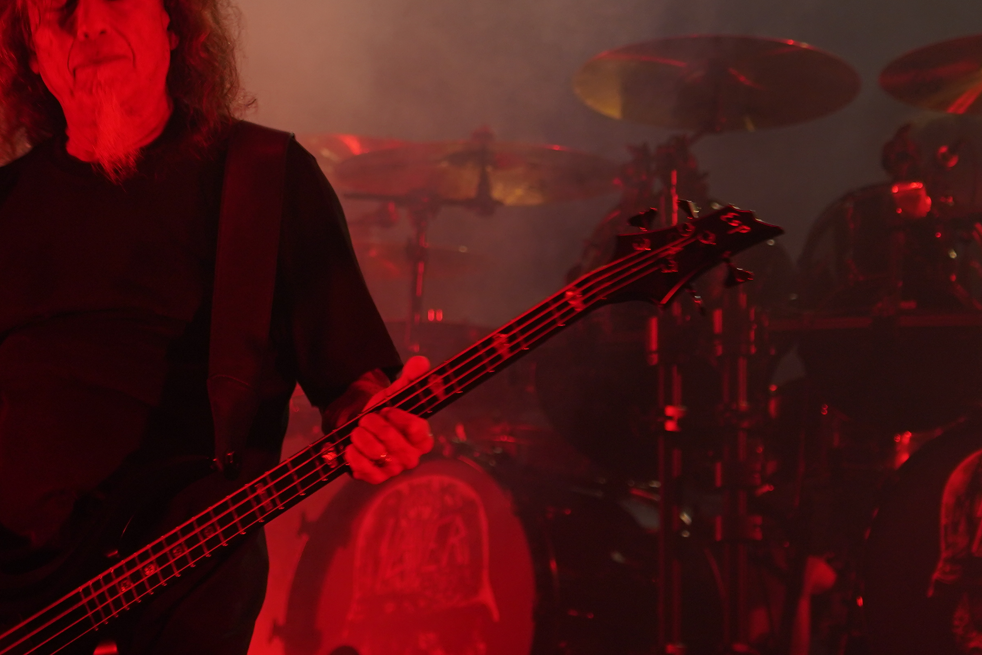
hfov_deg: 9.9
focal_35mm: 207
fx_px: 5646
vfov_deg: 6.6
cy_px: 48
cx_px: 103
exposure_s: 1/100
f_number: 4
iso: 400
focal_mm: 83
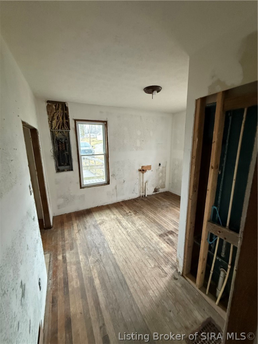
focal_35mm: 14
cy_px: 172
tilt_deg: -12.5
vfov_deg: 102.1
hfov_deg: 85.7
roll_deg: +0.1
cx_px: 129
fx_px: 139
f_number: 2.2
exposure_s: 1/60
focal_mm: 2.22
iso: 640
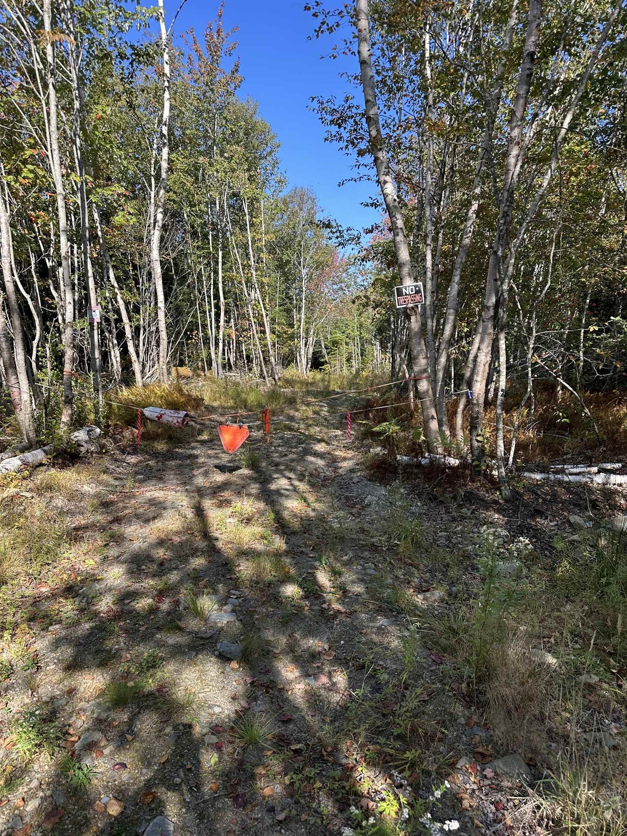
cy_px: 418
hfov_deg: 56.8
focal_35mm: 24
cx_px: 314
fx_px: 580
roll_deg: -4.0
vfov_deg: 71.6
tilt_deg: -11.6
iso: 80
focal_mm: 6.86
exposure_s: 1/999
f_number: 1.78
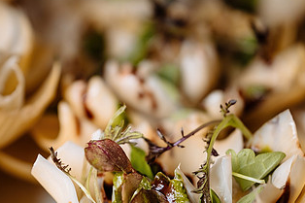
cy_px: 150
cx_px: 67
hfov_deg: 9.3
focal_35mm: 222
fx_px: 1880
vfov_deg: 6.2
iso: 200
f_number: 3.6
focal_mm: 80
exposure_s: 1/100
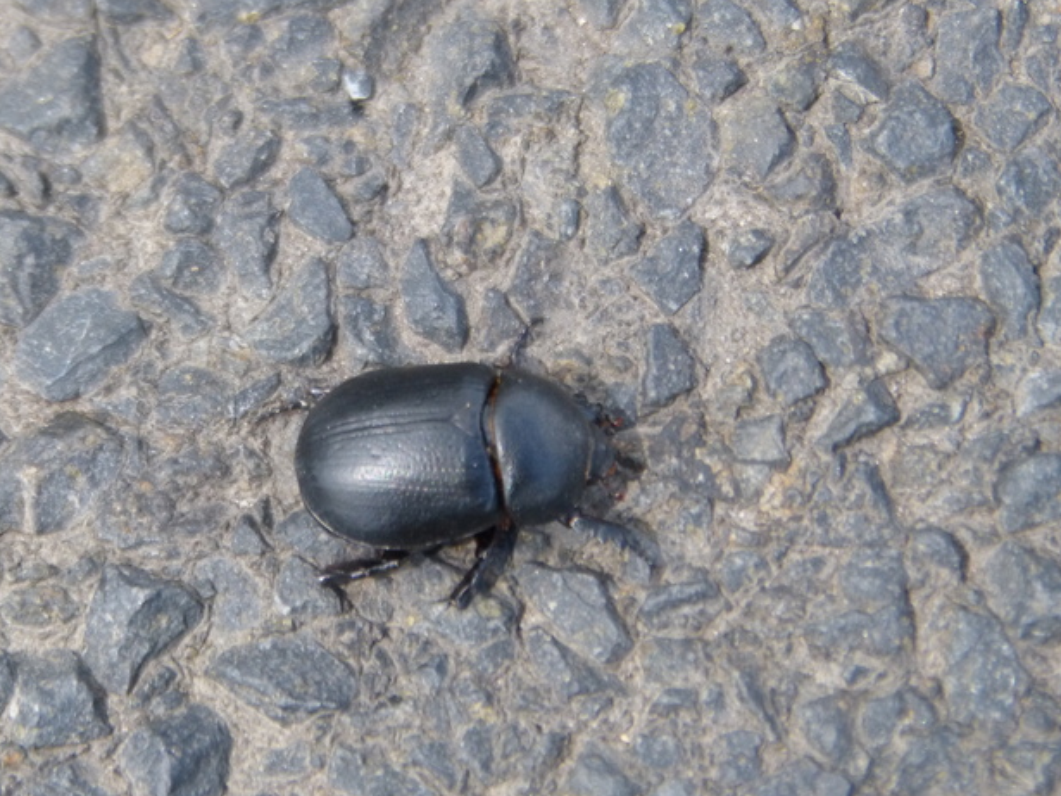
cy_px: 454
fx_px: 5271
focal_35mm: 172
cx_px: 458
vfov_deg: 8.6
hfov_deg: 11.5
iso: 200
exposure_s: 1/500
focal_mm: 22.3
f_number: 3.6
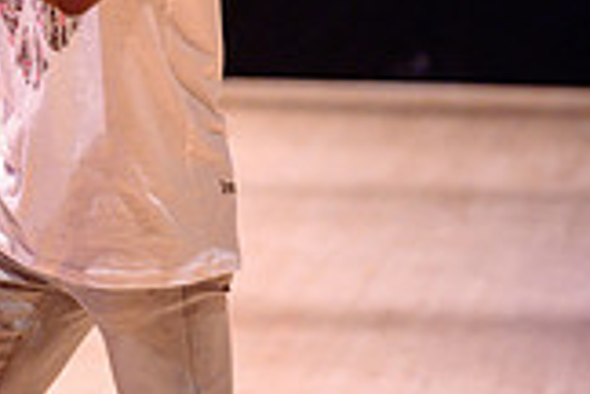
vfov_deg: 6.5
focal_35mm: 212
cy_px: 45
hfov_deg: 9.7
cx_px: 118
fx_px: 3474
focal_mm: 50
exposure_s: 1/200
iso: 1600
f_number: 1.4
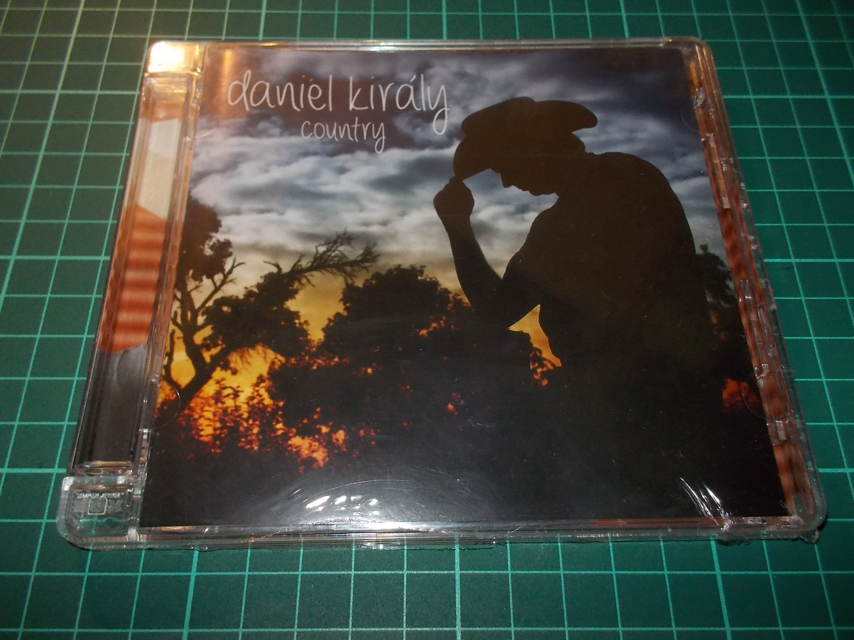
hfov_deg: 61.7
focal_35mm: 29
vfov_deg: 48.2
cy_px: 320
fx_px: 715
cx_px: 427
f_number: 3.3
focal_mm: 4.1
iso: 200
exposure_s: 1/30
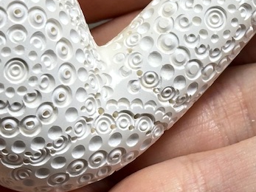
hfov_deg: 11.1
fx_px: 1309
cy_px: -11
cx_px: 236
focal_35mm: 177
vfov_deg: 8.3
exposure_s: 1/121
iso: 80
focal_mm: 6.86
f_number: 1.78
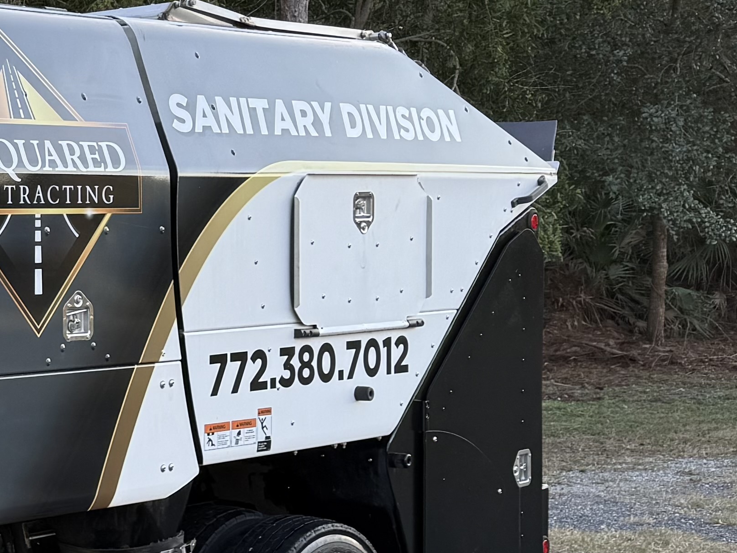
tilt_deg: -1.8
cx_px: -406
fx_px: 1810
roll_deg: +0.7
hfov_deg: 19.6
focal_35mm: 85
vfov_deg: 17.4
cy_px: 297
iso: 64
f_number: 1.78
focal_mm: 6.76
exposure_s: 1/250
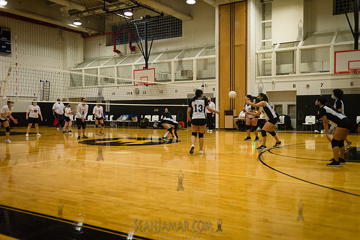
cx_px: 180
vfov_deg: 37.7
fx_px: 351
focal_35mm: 35
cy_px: 120
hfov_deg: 54.2
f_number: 2.8
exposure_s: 1/320
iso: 4000
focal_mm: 35
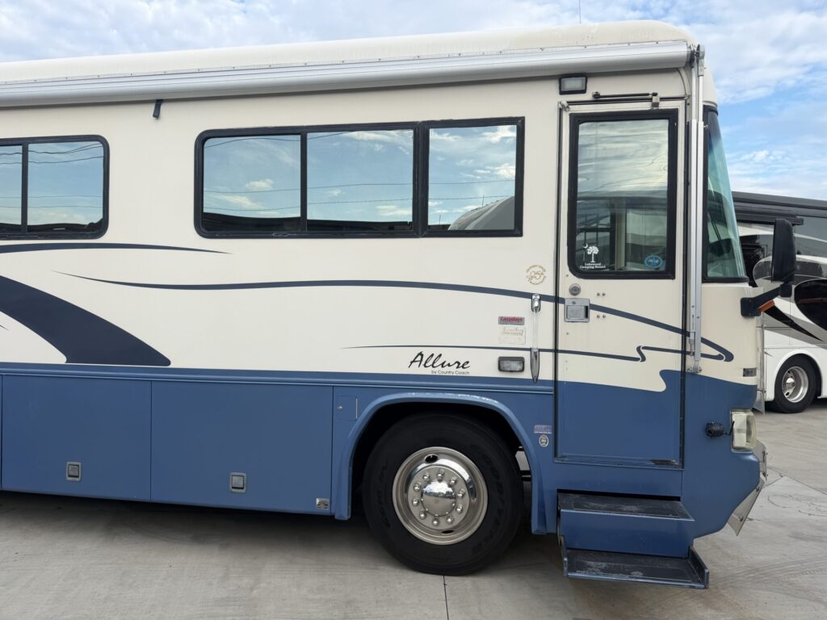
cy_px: 310
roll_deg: -3.7
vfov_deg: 56.8
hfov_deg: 71.6
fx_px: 573
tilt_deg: +1.5
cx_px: 414
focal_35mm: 24
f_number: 1.78
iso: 80
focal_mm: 6.76
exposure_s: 1/1653
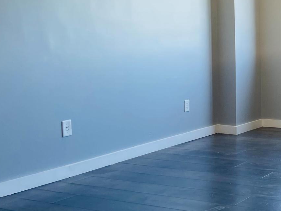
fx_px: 503
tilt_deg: -2.7
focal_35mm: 62
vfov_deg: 23.6
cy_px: 82
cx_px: 331
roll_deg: -0.2
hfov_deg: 27.7
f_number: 1.6
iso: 64
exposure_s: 1/121
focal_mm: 4.2
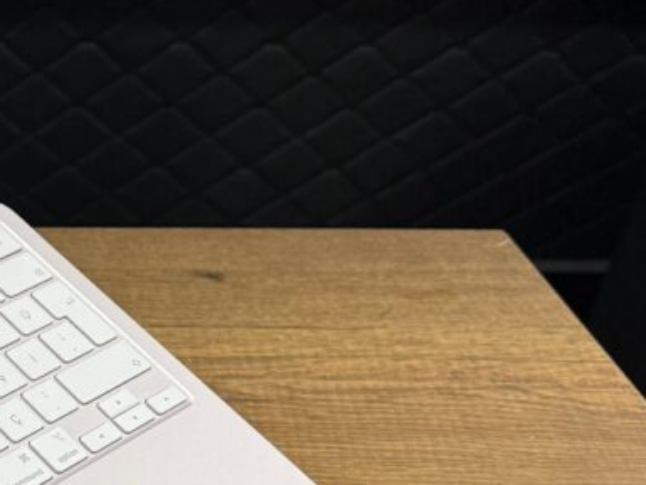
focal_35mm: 75
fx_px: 1400
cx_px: -225
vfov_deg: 19.5
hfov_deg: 22.8
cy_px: 347
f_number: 1.78
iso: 160
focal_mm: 6.76
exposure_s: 1/100
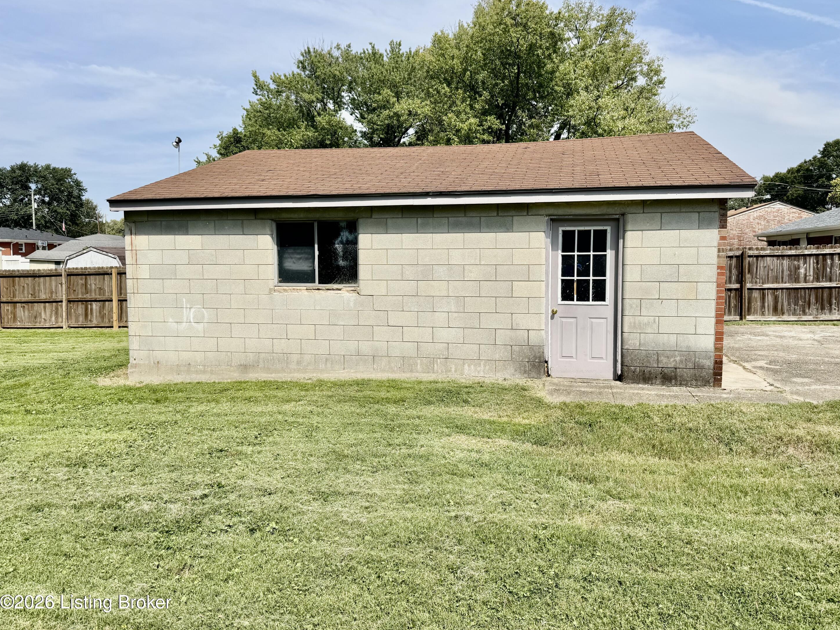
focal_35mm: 25
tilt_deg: -3.2
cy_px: 304
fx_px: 607
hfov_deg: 69.4
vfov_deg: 54.9
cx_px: 436
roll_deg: +0.7
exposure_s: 1/5814
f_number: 1.78
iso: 80
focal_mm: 6.76
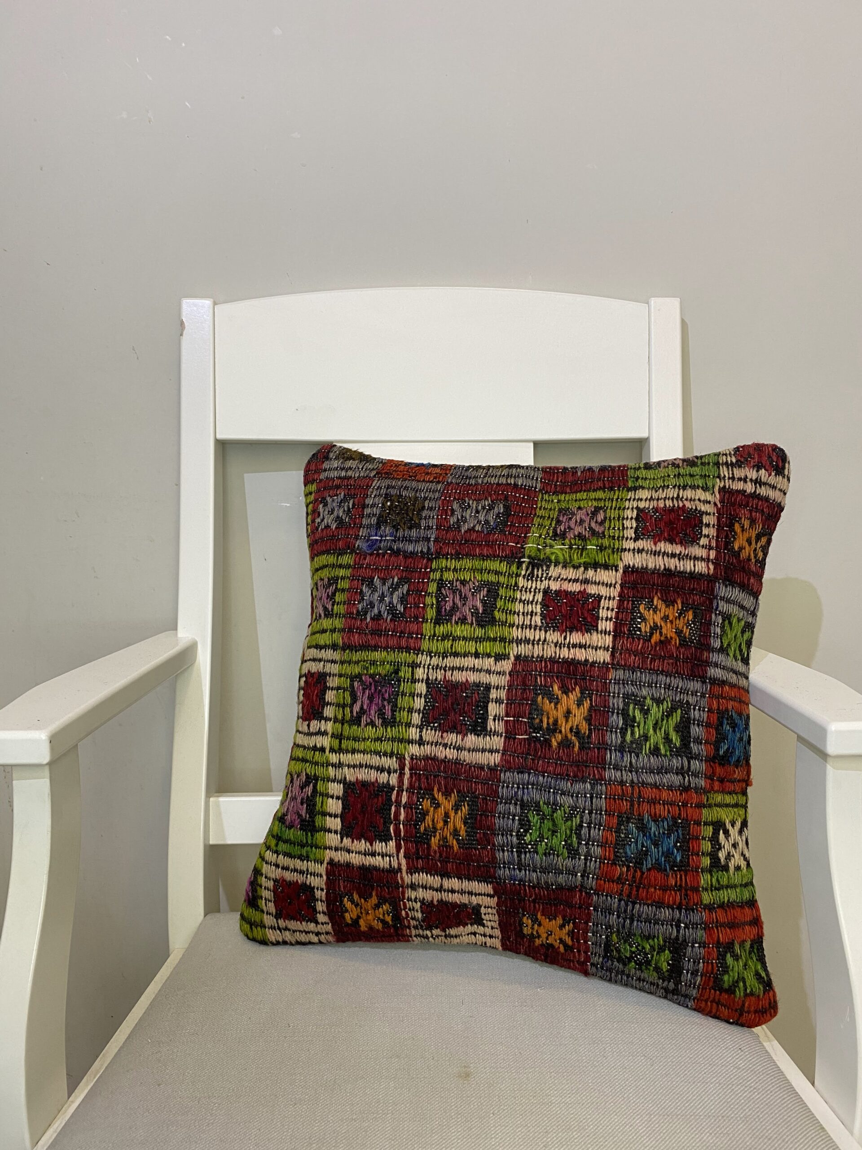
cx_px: 431
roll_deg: +0.5
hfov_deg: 53.1
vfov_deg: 67.3
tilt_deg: -9.0
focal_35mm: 26
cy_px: 575
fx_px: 863
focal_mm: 4.25
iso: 125
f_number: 1.8
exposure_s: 1/94
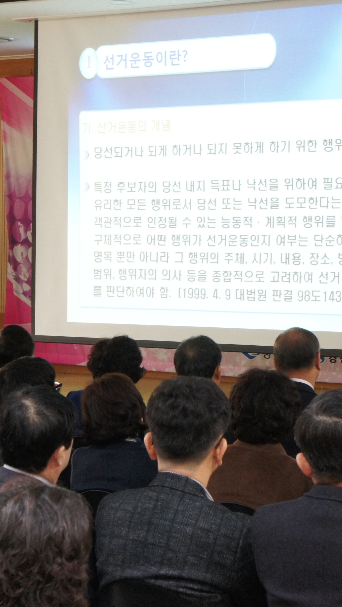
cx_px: 195
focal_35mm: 102
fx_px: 1641
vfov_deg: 21.0
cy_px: 304
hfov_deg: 11.9
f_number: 10
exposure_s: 1/10
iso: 1600
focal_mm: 43
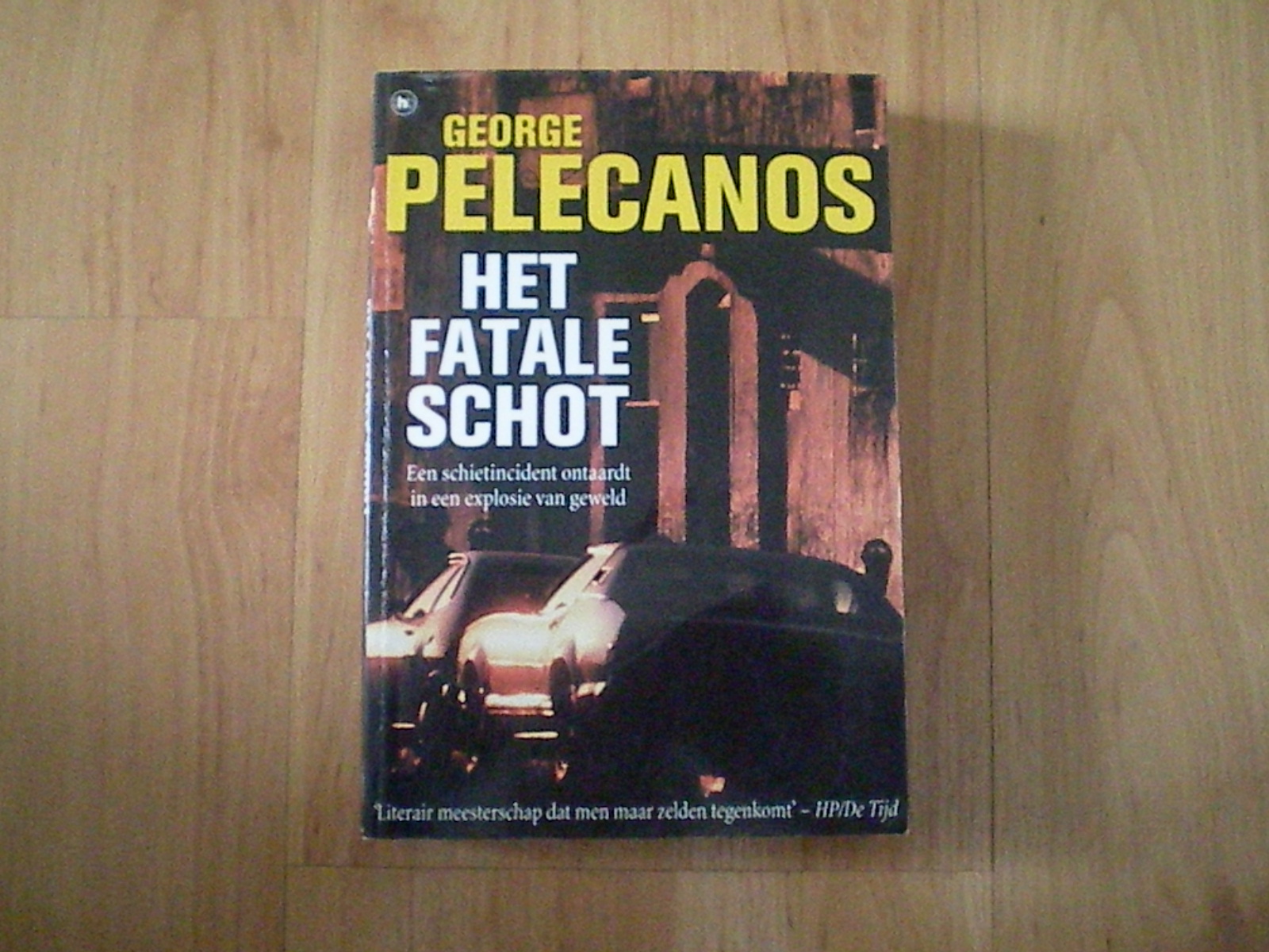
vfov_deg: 37.7
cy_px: 476
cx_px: 634
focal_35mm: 38
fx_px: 1393
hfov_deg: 49.0
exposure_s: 1/54.4
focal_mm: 6.3
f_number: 3.1
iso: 1800
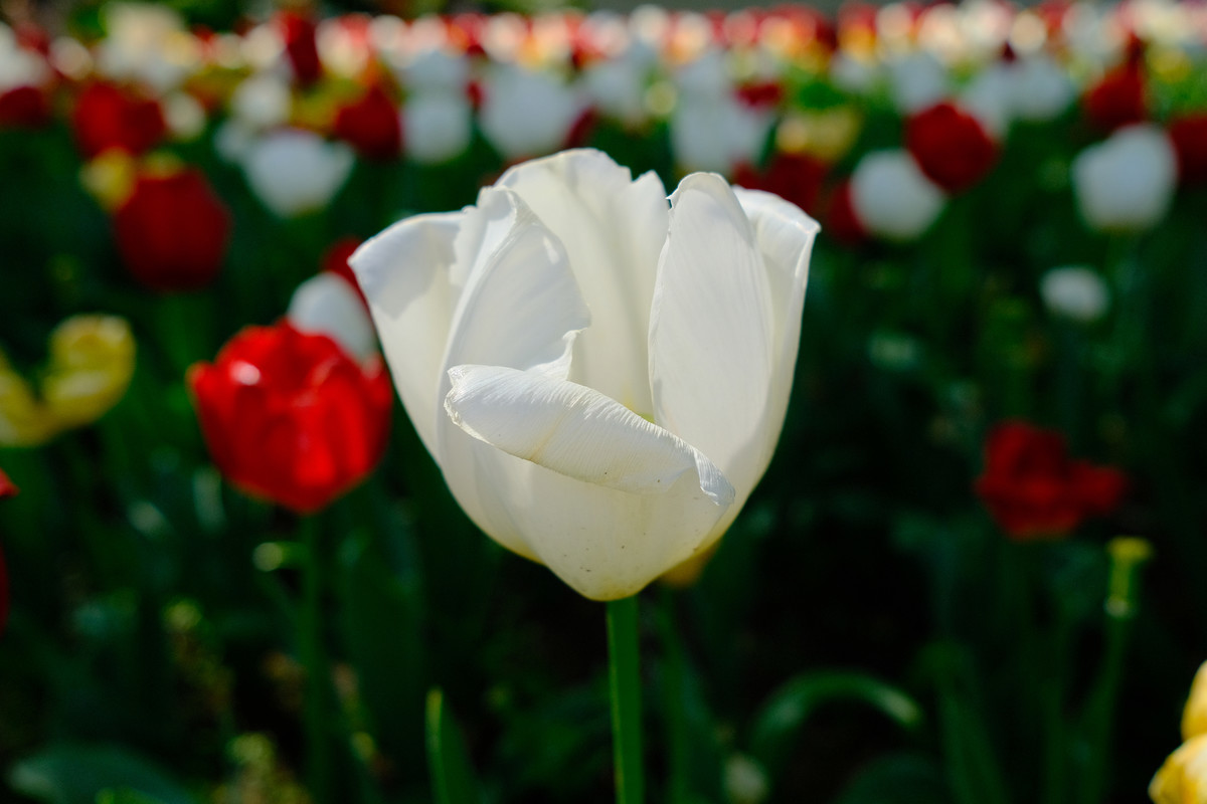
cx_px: 604
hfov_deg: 54.4
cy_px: 402
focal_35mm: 35
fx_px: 1173
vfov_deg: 37.9
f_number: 4
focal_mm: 23
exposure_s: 1/1700
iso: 640
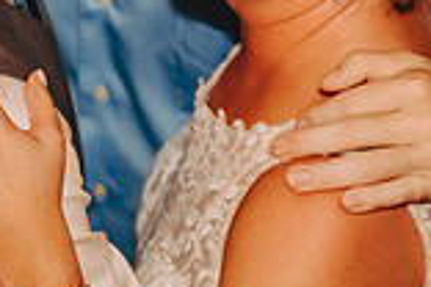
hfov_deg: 7.4
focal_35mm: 278
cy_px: -109
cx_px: 86
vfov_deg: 4.9
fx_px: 3328
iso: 1250
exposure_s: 1/125
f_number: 2.8
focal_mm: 75
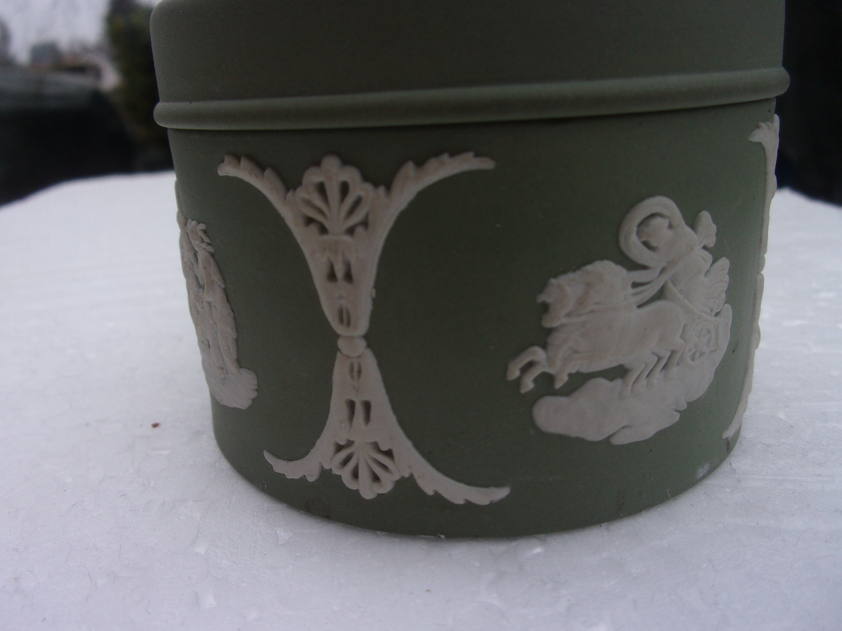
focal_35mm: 28
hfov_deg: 63.4
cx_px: 421
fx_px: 681
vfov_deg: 49.7
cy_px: 316
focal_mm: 5.1
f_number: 3.9
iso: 80
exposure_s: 1/170
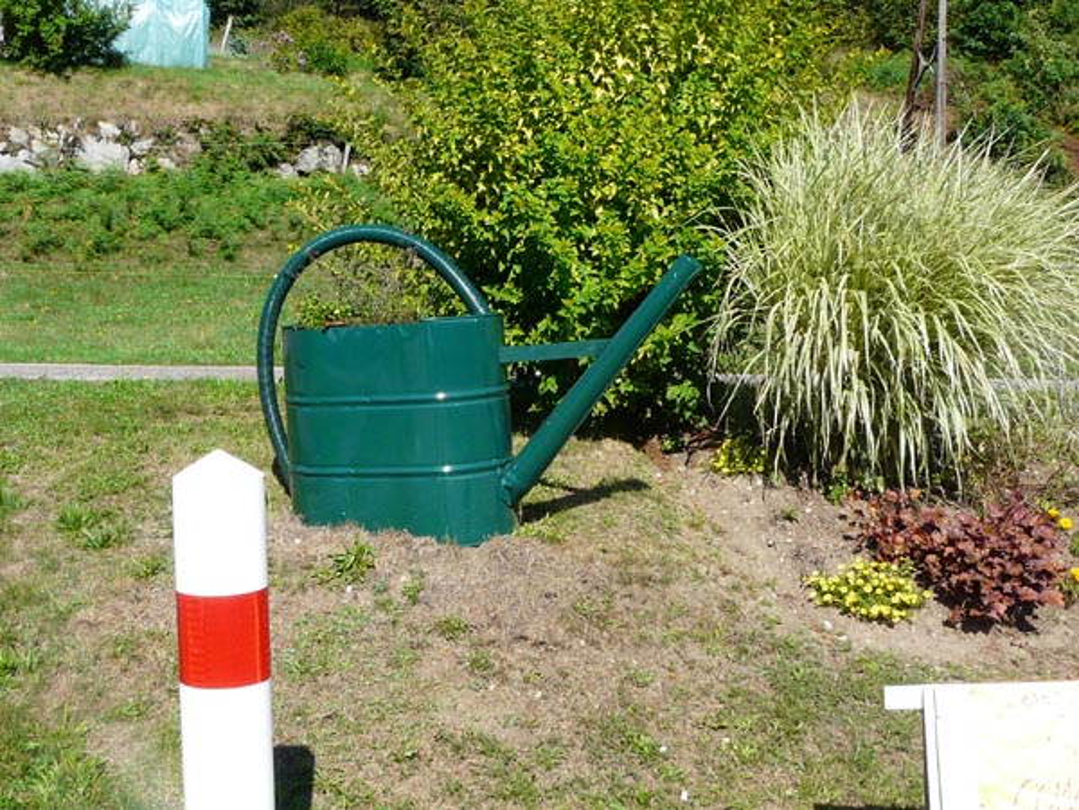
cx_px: 540
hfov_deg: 42.1
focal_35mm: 45
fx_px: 1403
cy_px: 405
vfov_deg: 32.2
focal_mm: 4.6
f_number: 5.6
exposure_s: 1/250
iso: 100
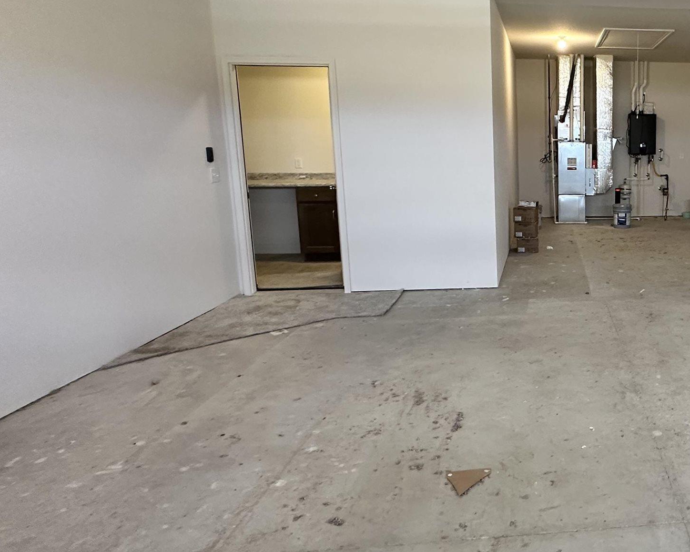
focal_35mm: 29
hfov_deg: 52.8
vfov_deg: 49.8
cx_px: 624
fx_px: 592
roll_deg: -0.6
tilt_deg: -9.5
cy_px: 233
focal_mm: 2.22
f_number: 2.2
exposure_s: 1/120
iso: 320
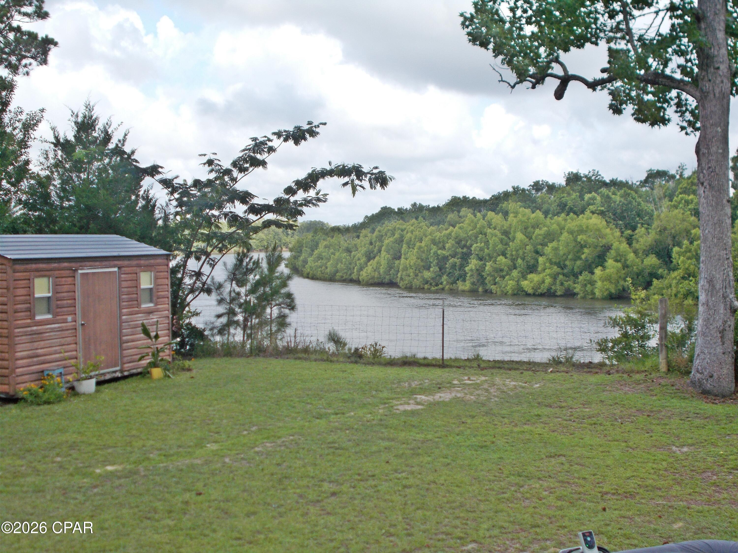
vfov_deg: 29.1
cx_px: 369
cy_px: 276
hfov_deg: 38.2
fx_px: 1066
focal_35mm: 50
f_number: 4.5
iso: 80
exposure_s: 1/320
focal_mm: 9
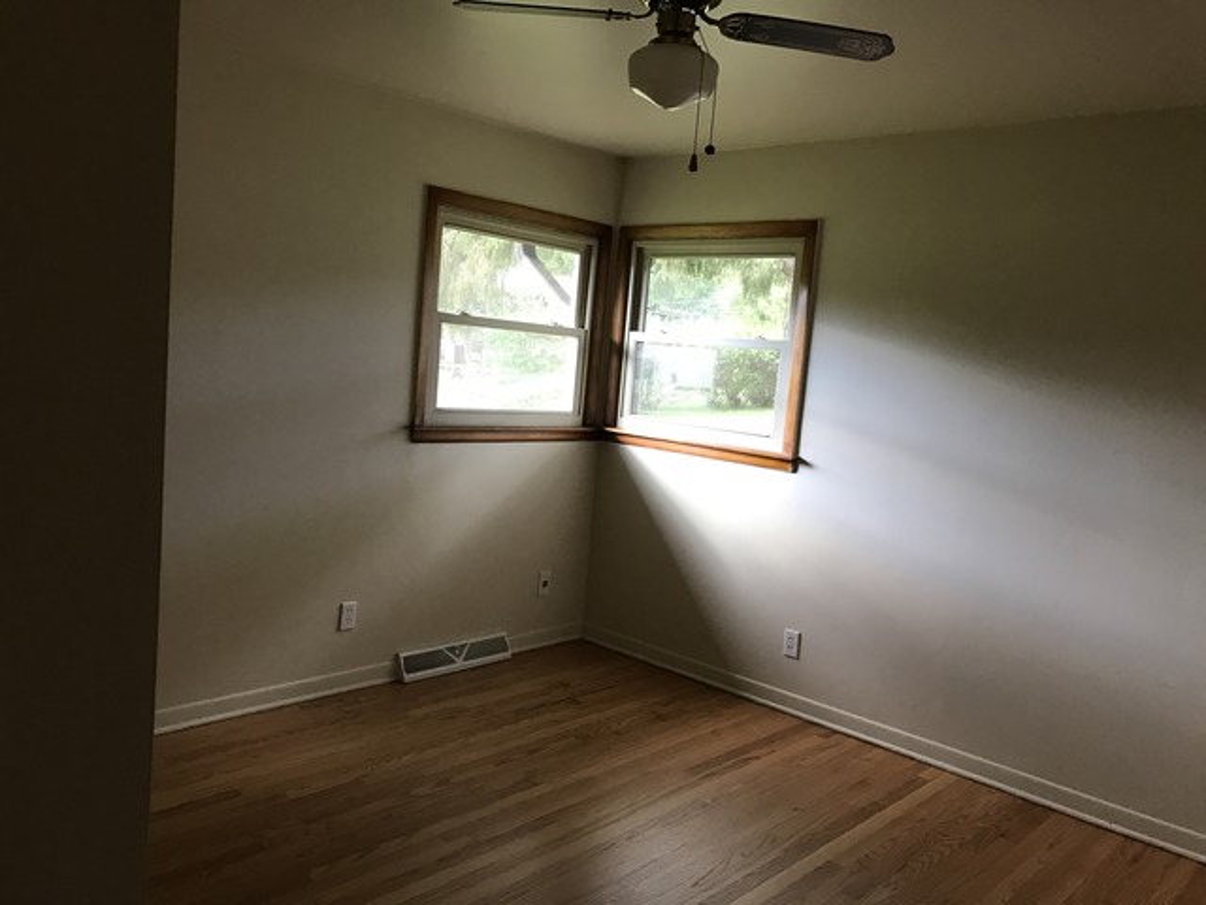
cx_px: 603
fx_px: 976
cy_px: 452
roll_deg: -4.6
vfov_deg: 49.7
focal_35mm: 28
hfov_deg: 63.4
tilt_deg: -4.4
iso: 40
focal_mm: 3.99
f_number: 1.8
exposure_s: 1/20
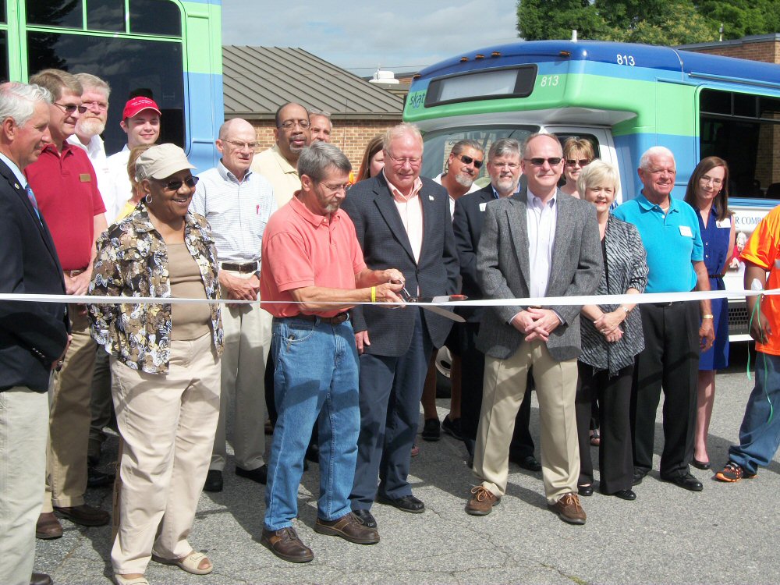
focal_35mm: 50
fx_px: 1127
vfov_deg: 29.1
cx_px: 390
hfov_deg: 38.2
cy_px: 292
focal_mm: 8.8
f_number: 11.2
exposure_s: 1/160
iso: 80
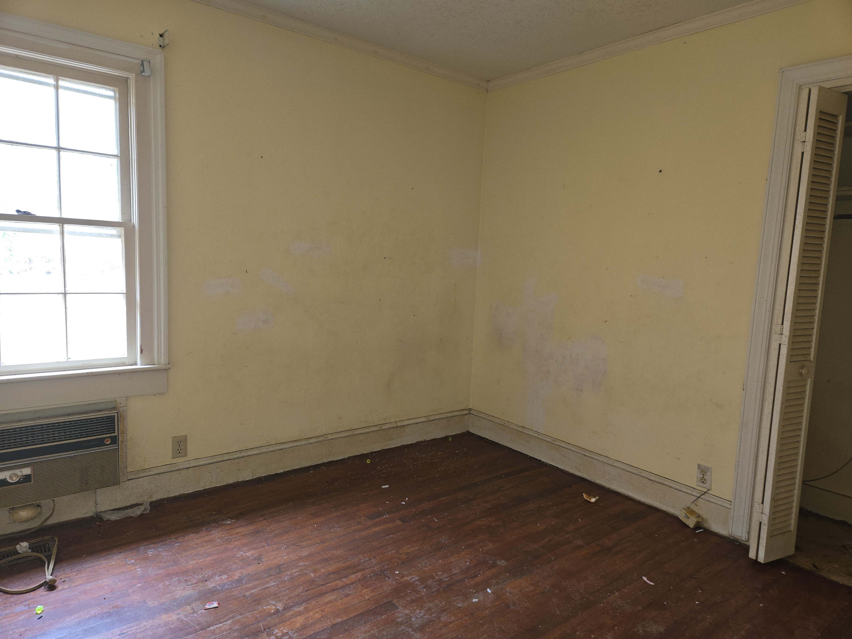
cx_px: 426
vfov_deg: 58.9
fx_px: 566
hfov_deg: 73.9
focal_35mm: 23
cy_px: 320
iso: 100
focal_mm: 5.4
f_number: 1.8
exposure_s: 1/30
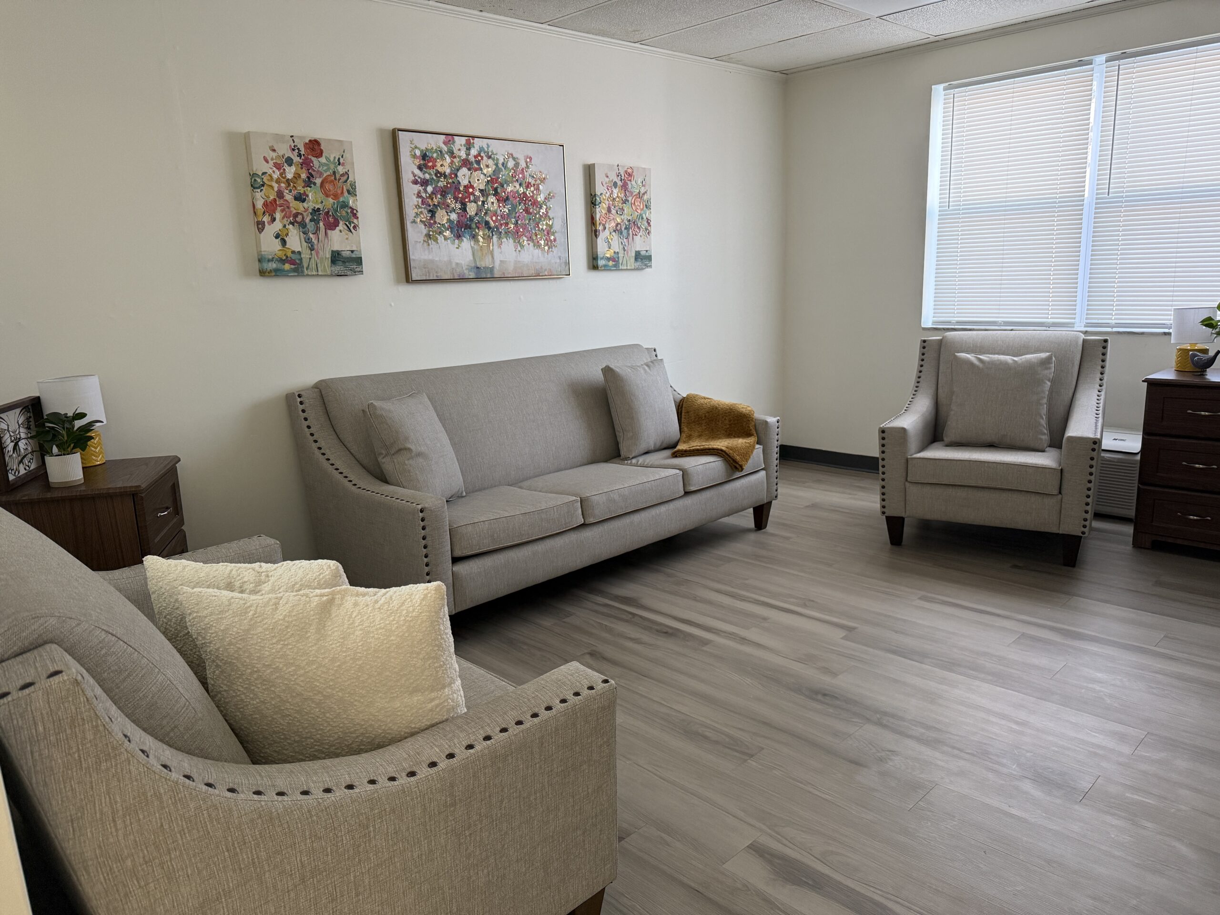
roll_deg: +2.5
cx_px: 610
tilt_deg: -12.4
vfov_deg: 56.8
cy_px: 458
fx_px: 846
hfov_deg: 71.6
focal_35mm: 24
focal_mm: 6.76
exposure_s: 1/120
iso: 320
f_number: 1.78
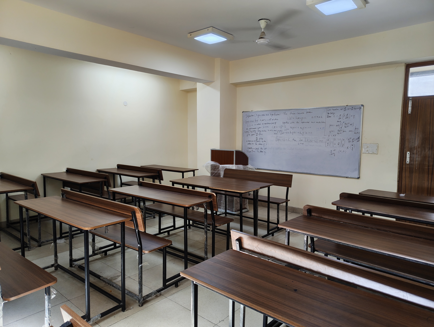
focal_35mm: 24
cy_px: 164
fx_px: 301
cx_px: 217
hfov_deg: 71.5
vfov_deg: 56.9
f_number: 1.88
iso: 293
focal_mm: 5.56
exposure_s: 1/100
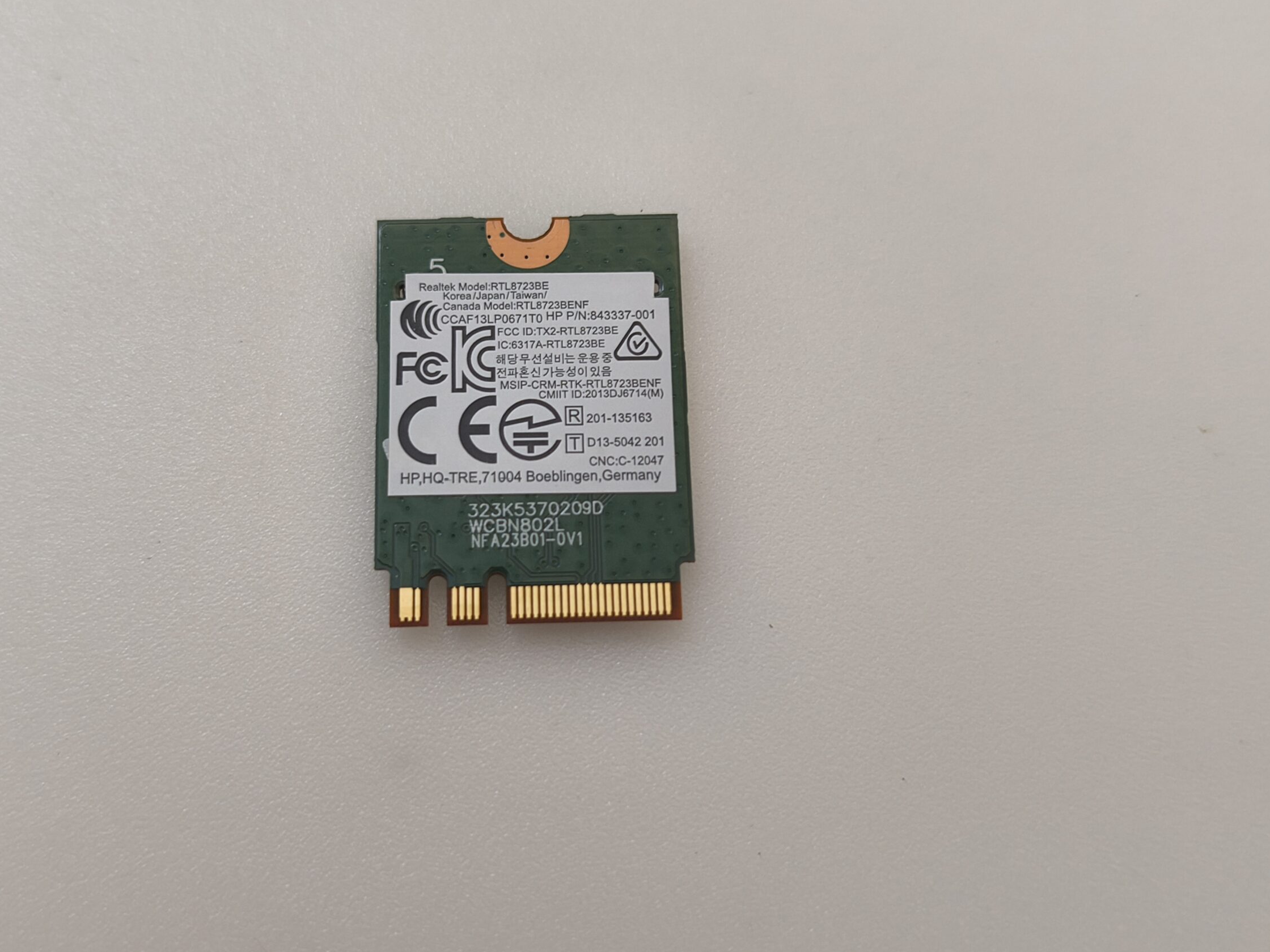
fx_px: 1468
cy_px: 434
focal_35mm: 40
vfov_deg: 35.9
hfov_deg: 46.7
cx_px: 561
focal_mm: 6.57
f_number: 1.6
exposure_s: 1/50
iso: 320
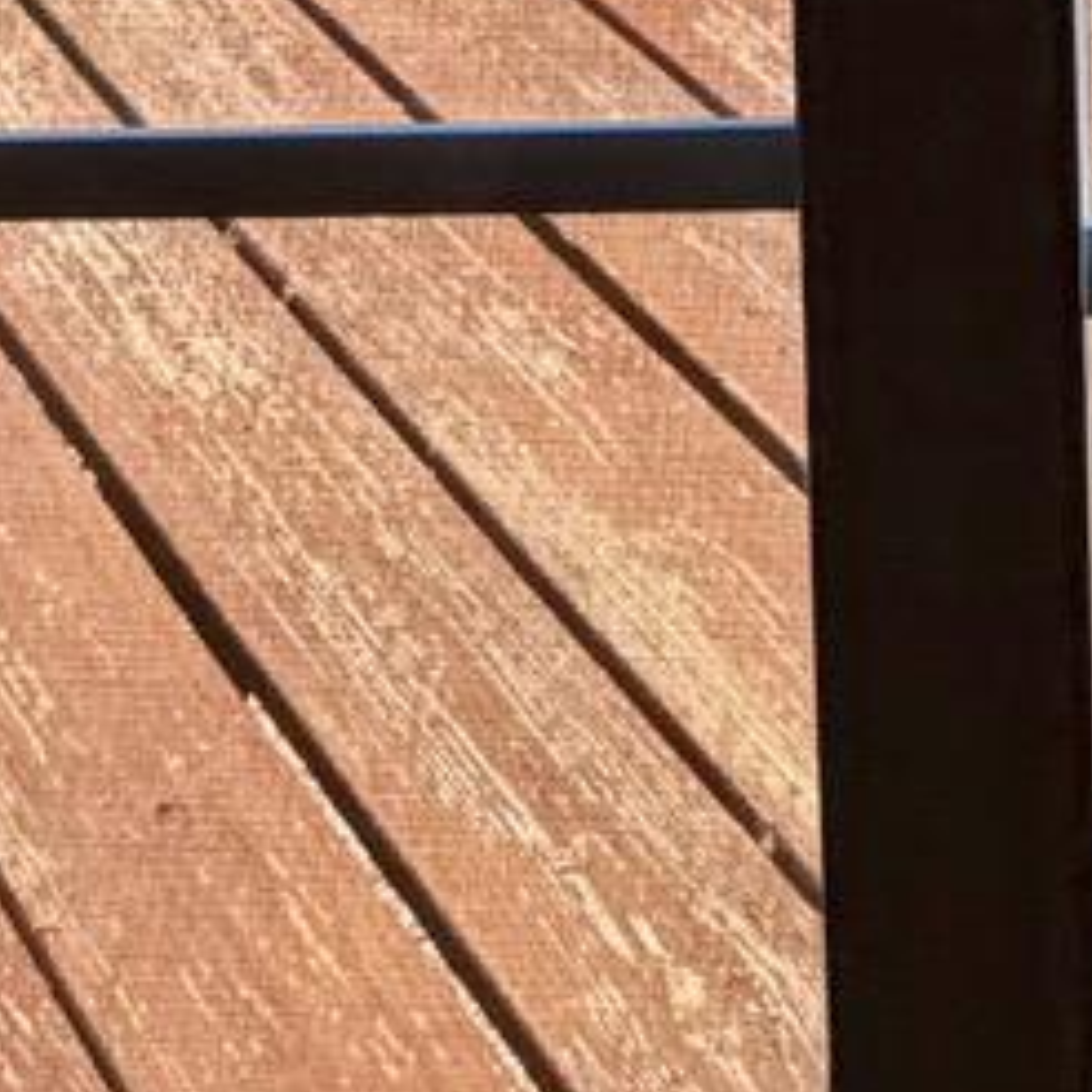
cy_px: -1700
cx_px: 1234
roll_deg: +1.7
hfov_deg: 16.3
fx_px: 3676
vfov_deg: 12.4
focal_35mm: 103
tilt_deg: -3.4
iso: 40
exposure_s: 1/770
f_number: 2.2
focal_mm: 2.22
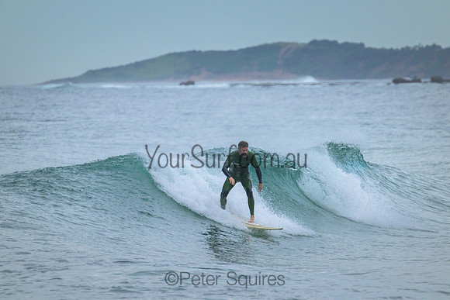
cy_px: 150
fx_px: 7751
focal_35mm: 620
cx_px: 225
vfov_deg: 2.2
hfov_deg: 3.3
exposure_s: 1/1250
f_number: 11
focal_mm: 620
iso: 2800
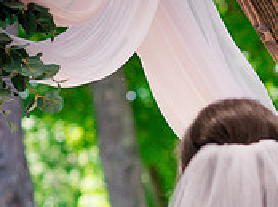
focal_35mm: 273
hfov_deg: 7.2
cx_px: 393
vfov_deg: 5.4
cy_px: 291
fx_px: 2189
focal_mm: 85
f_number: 3.5
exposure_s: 1/800
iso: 400
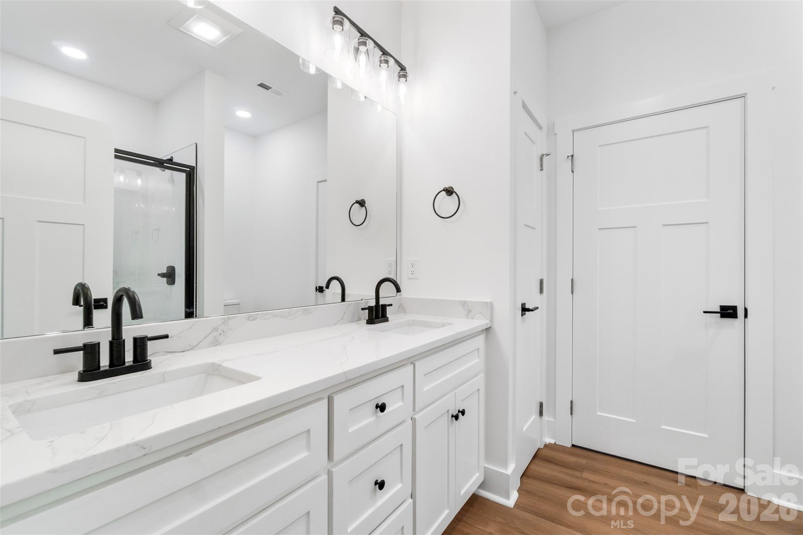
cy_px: 268
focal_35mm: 15
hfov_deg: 100.4
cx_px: 402
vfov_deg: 77.3
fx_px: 335
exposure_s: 1/30
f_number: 7.1
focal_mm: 10
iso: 160
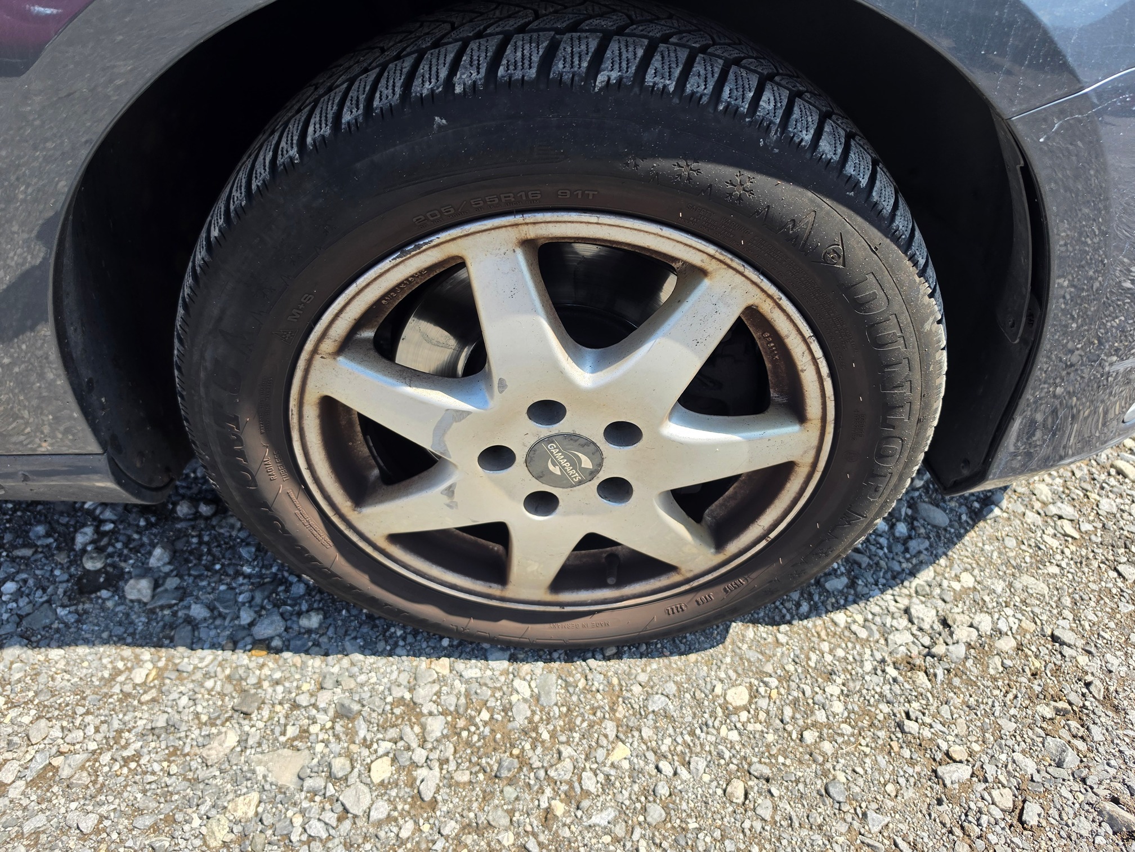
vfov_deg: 58.9
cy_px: 426
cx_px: 568
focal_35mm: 23
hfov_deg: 73.9
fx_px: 754
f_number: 1.4
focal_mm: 6.5
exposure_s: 1/1844
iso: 64
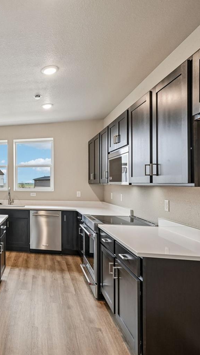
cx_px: -15
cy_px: 179
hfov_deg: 40.9
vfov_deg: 78.7
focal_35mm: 23
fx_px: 217
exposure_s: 1/15
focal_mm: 14
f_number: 11
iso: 250
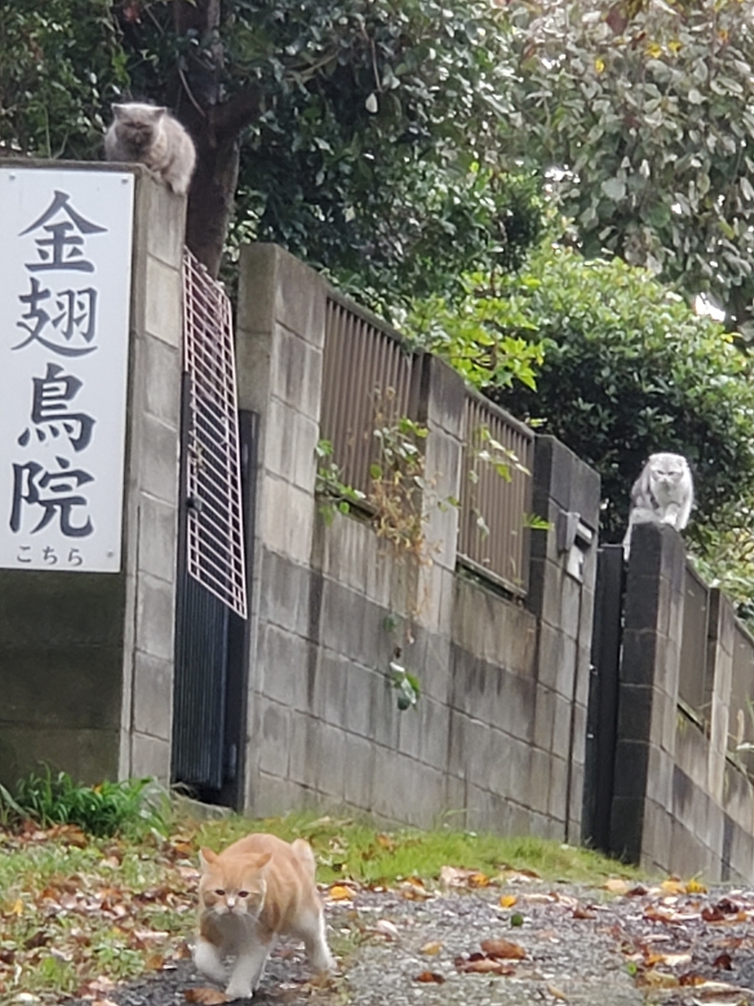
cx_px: 377
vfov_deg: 36.8
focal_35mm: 52
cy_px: 503
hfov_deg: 28.0
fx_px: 1510
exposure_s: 1/100
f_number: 2.4
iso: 64
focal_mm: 6
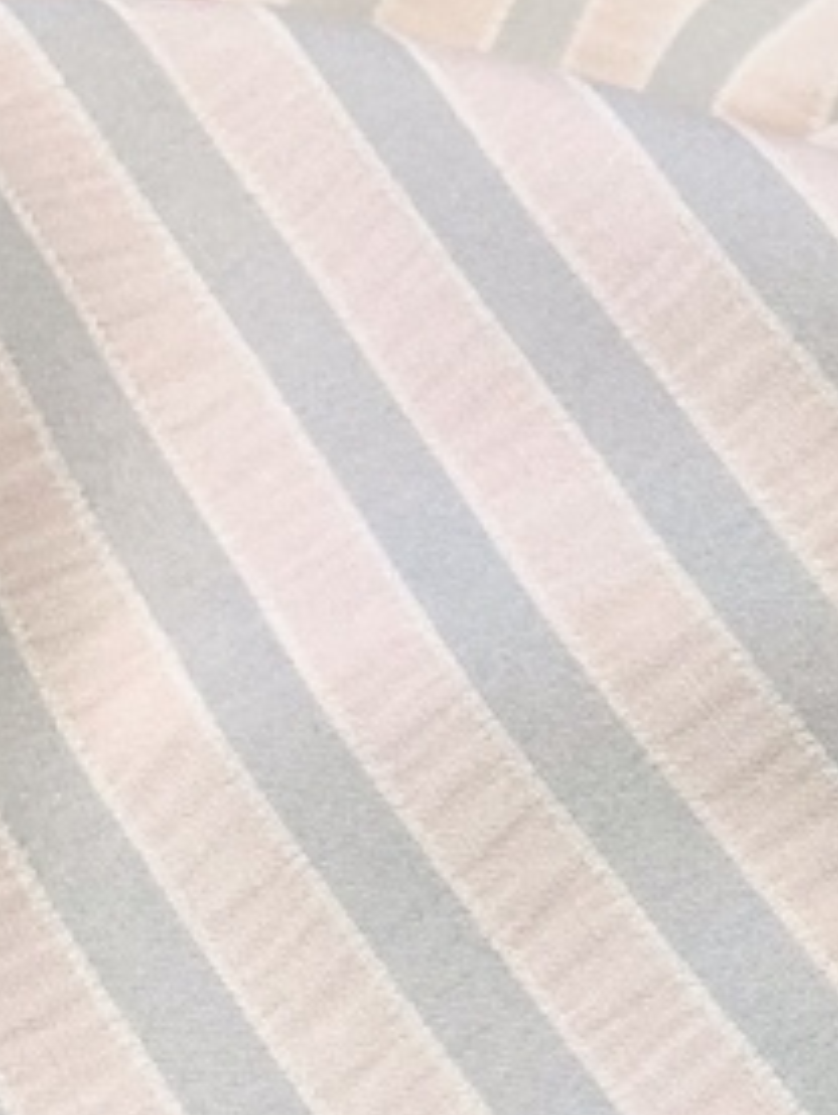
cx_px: 1386
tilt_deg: -57.2
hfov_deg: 14.1
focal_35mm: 96
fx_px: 3096
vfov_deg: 20.3
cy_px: 857
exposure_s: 1/935
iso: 50
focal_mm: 5.1
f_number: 1.6
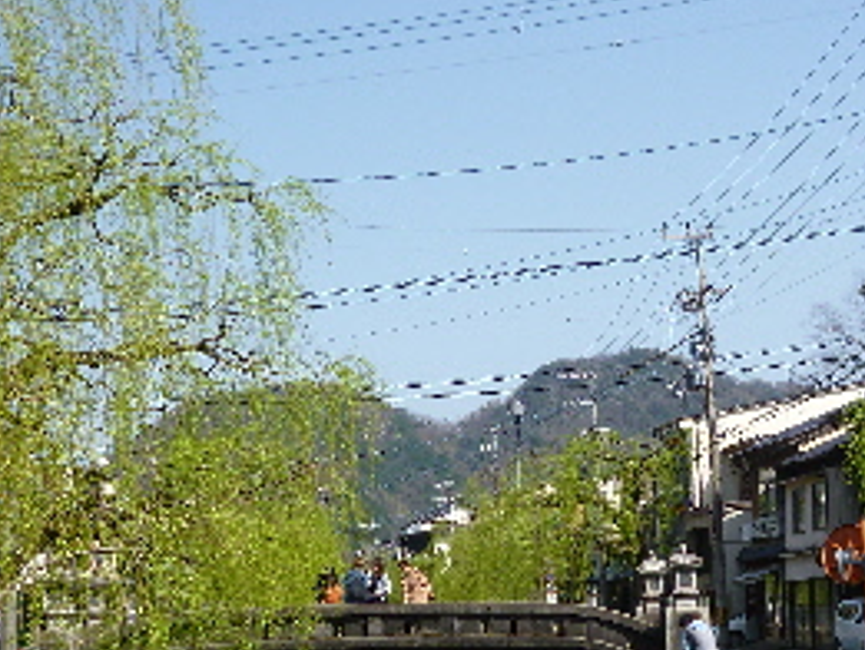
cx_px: 474
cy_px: 453
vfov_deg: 21.2
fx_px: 1725
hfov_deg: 28.1
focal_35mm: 69
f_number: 2.9
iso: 100
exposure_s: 1/1000
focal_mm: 6.4
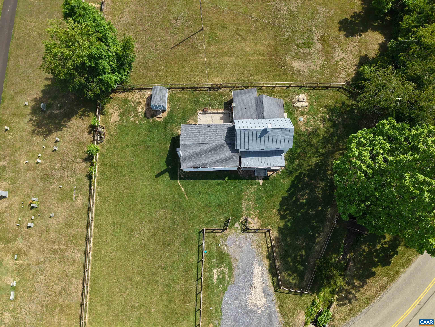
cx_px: 218
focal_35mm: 24
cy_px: 164
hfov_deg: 71.6
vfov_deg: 56.8
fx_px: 302
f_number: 1.8
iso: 100
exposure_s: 1/50
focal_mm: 8.67
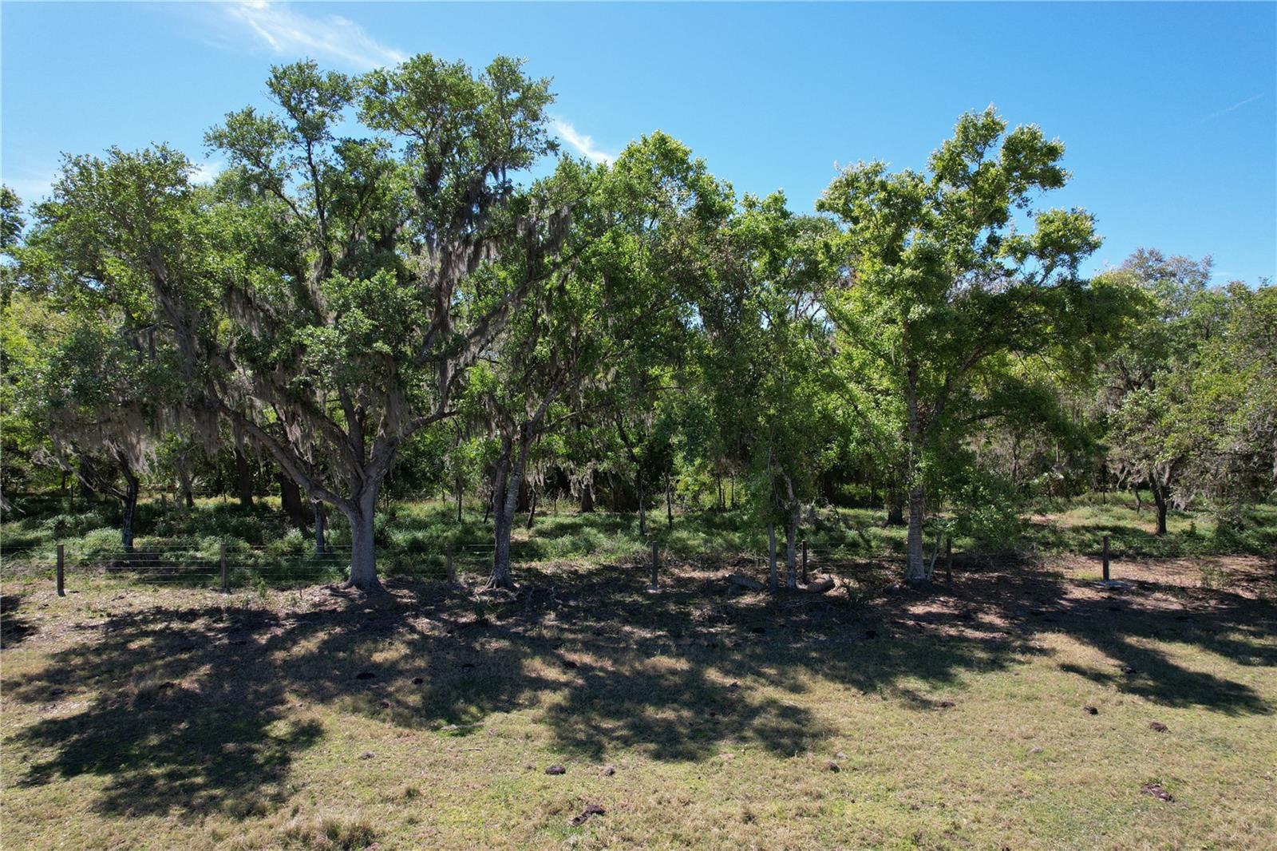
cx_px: 638
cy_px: 426
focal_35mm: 22
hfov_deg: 78.6
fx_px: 780
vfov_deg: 57.2
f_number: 2.8
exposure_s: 1/1000
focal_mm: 8.38
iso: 100
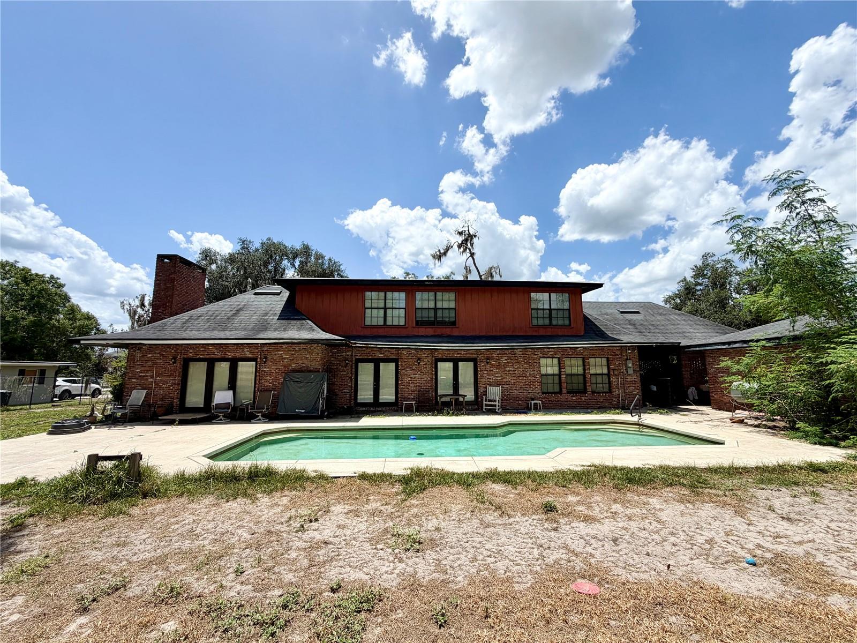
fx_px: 347
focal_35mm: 14
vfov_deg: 85.7
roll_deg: -0.1
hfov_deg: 102.1
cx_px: 428
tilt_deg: +7.6
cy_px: 322
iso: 20
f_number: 2.2
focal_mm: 2.22
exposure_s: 1/1189
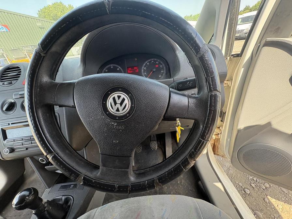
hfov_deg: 102.1
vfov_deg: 85.7
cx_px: 146
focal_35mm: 14
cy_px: 110
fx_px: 118
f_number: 2.2
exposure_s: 1/116
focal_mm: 2.22
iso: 125
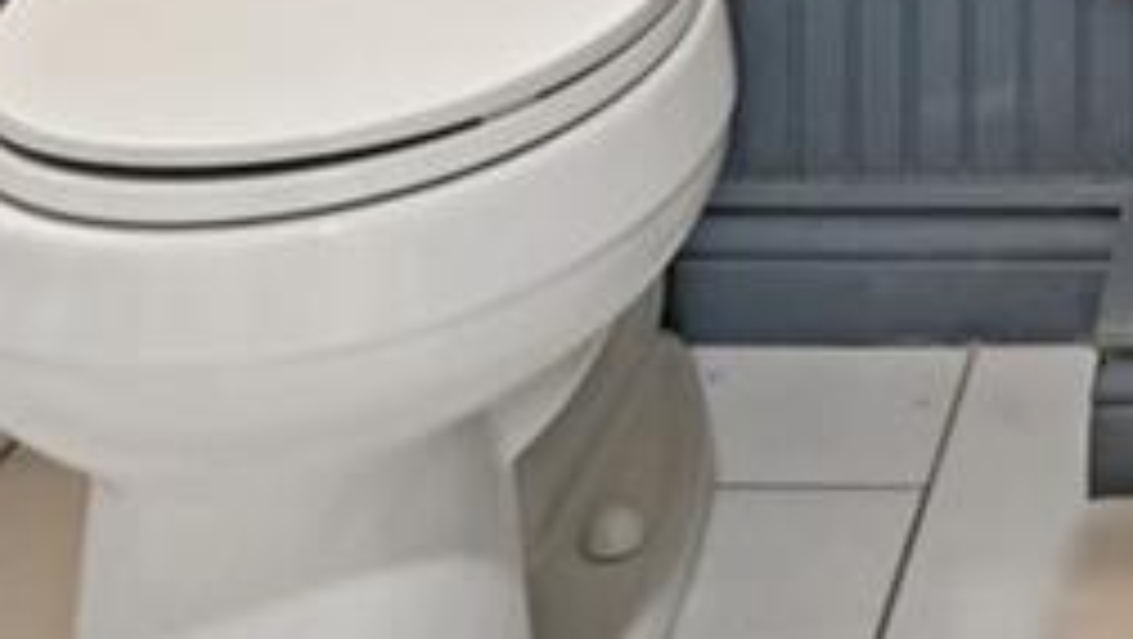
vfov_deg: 9.9
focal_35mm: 93
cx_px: 1470
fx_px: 2795
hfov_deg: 20.9
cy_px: -1269
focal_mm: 14
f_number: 8
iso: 220
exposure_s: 1/15
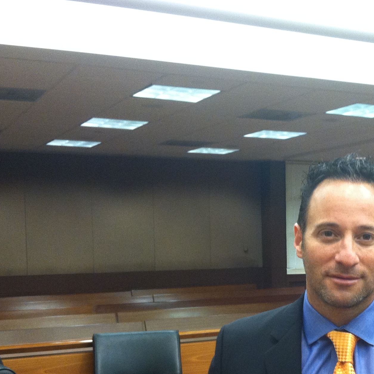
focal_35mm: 64
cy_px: 280
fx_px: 782
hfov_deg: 26.2
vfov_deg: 26.5
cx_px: 315
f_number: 2.8
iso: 200
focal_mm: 3.85
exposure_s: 1/15
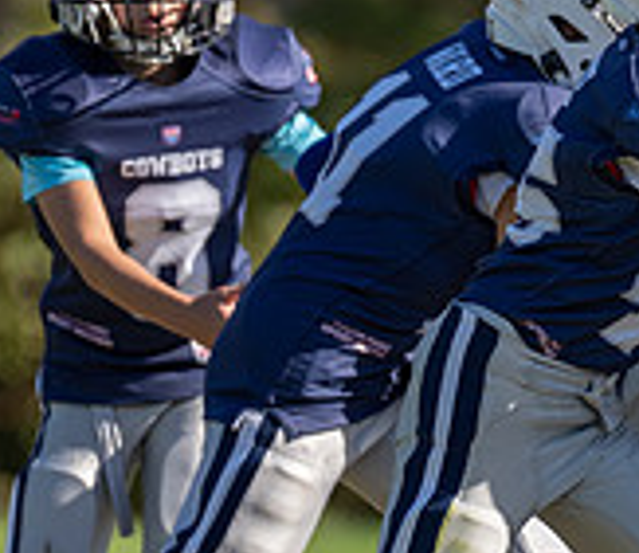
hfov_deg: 1.7
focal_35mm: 1120
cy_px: 378
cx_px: 497
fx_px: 21869
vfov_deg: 1.4
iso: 100
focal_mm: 200
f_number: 2.8
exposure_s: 1/1600
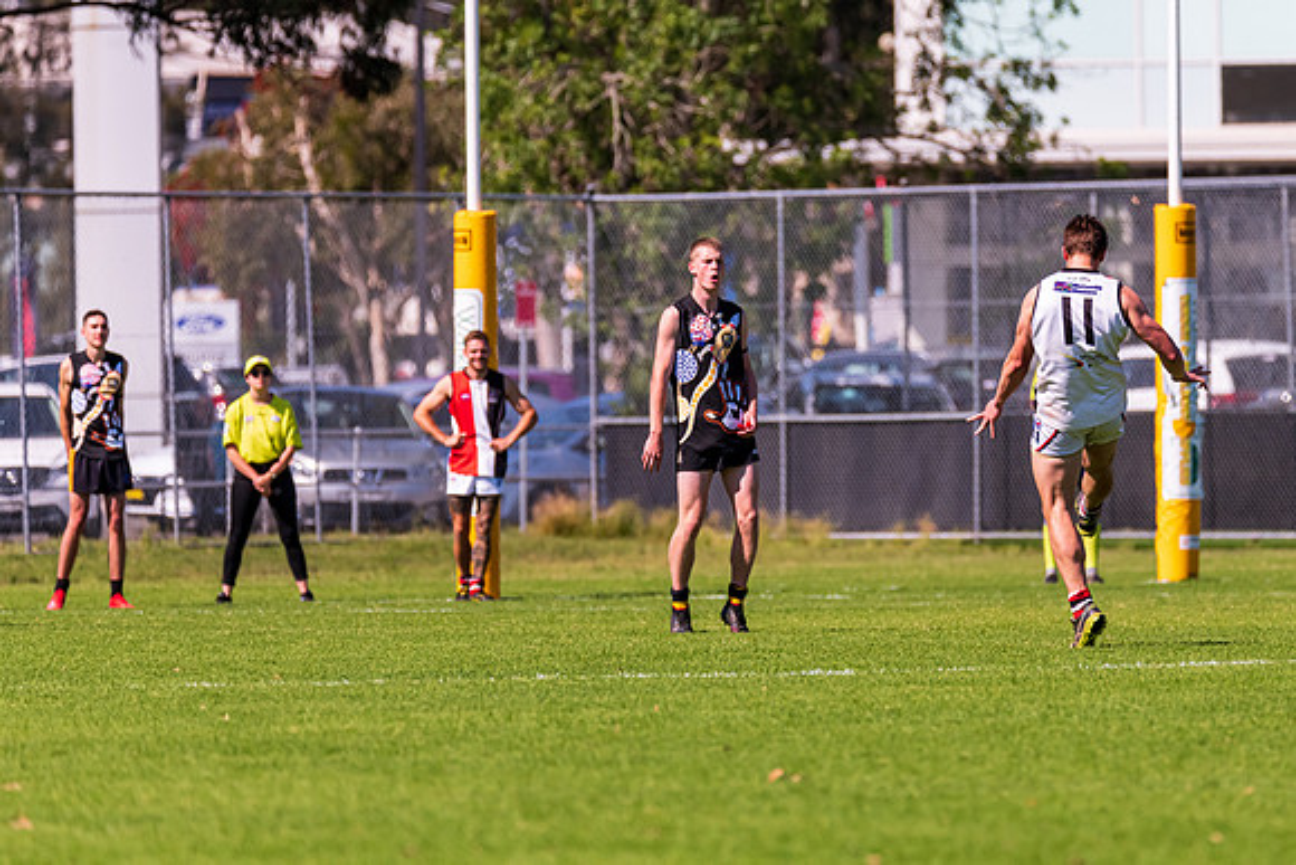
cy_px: 326
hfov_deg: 4.1
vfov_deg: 2.8
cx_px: 807
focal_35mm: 498
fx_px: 17939
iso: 800
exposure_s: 1/4000
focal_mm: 400
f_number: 6.3
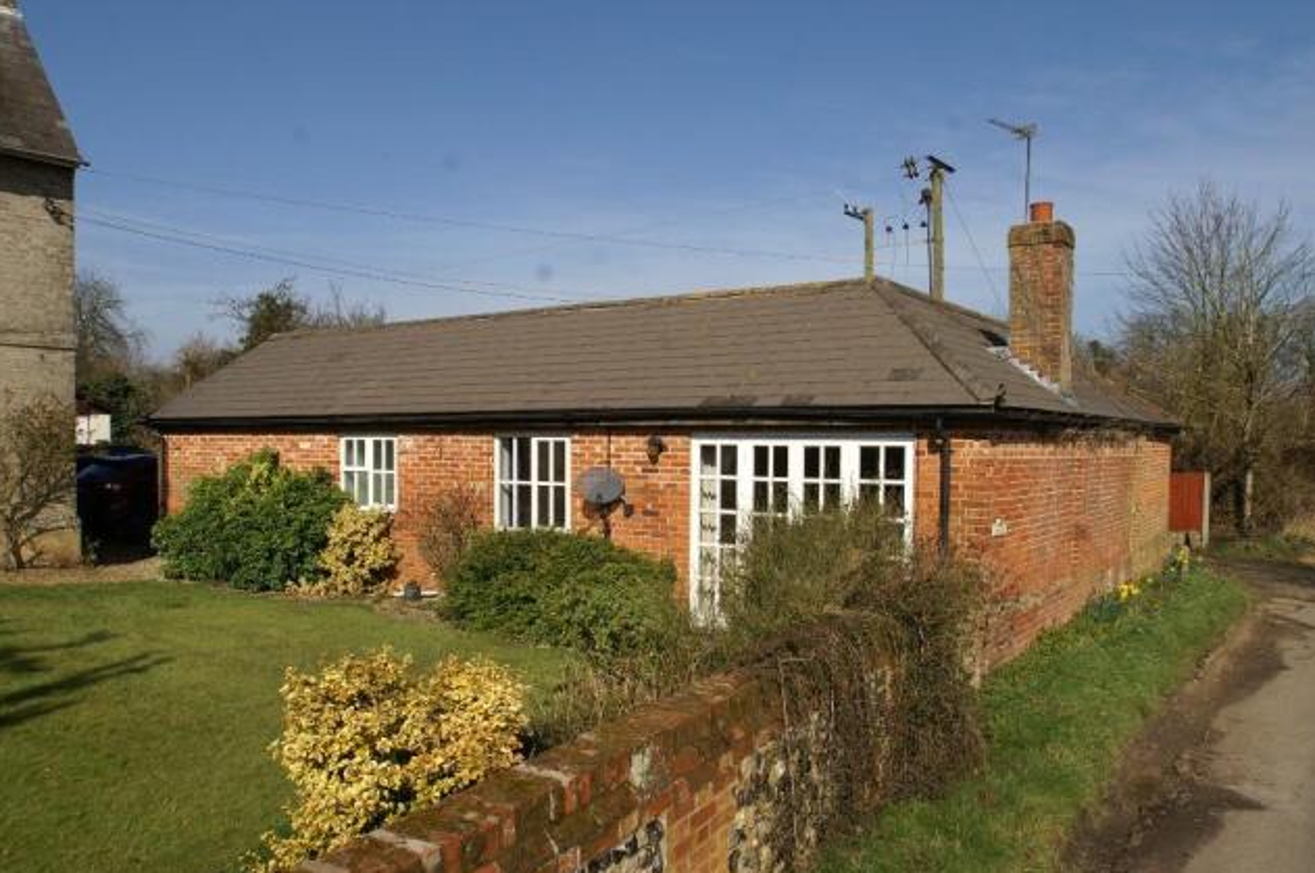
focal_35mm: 27
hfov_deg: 68.4
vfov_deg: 48.6
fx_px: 967
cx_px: 644
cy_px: 435
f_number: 11
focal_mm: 17
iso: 100
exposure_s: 1/250
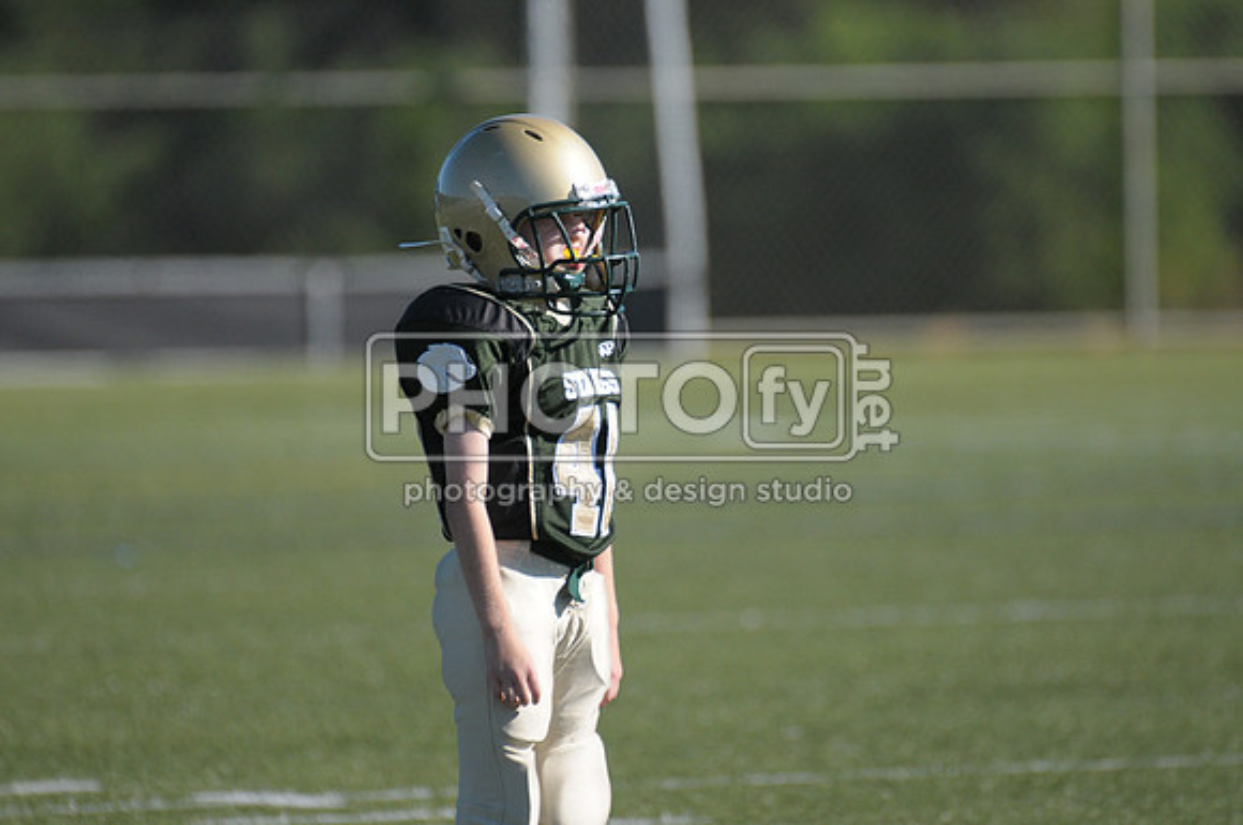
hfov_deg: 3.4
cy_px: 412
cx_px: 622
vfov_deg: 2.3
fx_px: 20688
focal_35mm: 600
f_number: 4
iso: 640
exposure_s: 1/3200
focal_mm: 400
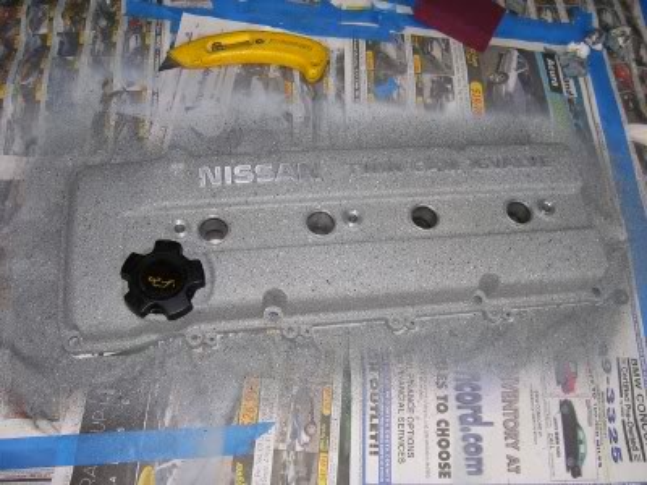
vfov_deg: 41.8
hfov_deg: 54.0
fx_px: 635
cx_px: 324
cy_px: 242
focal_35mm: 34
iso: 80
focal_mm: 5.6
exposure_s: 1/60
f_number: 2.7
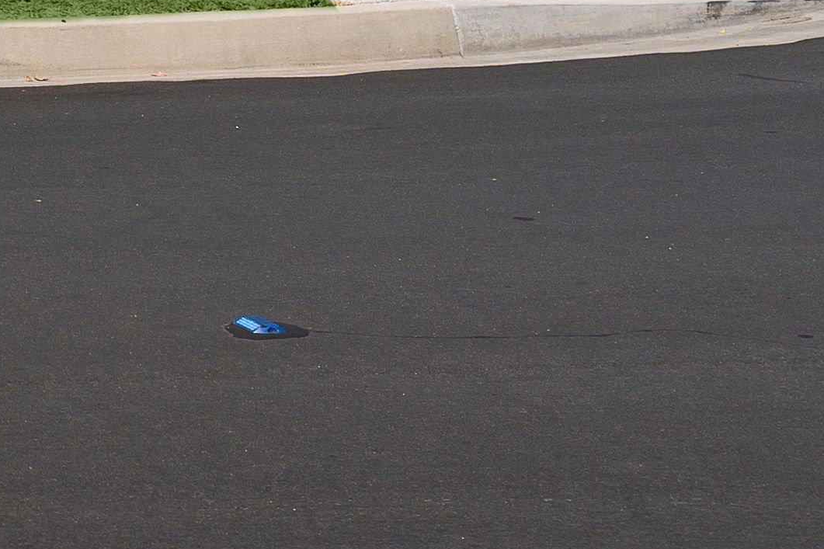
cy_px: -334
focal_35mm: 126
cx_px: -939
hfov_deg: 13.4
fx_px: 2883
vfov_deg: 10.4
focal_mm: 19.8
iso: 100
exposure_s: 1/250
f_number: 11
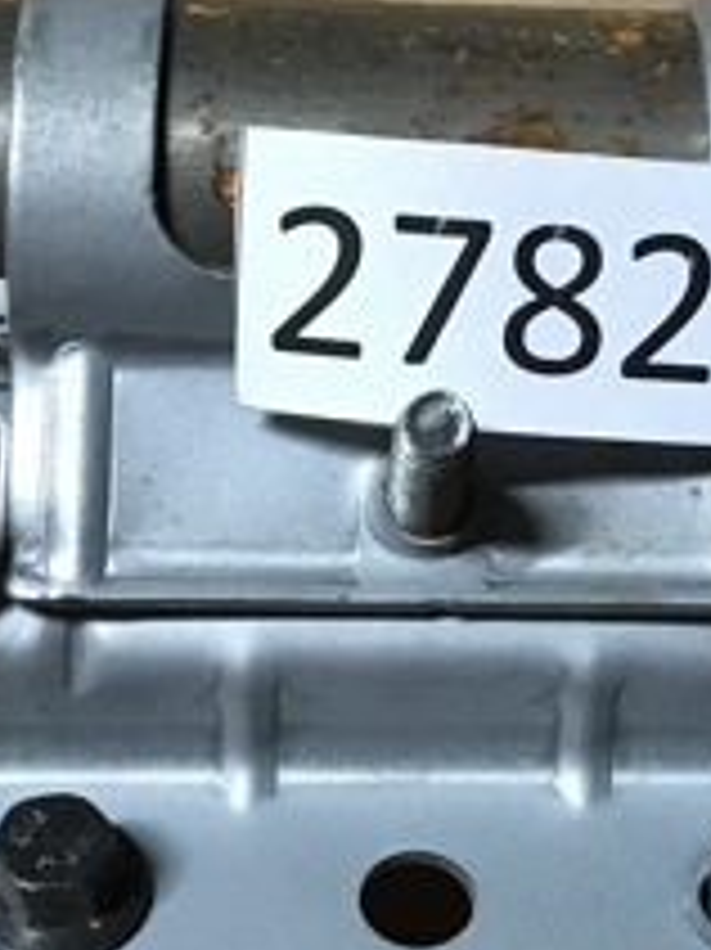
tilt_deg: -70.1
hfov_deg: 17.3
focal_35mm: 85
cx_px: 518
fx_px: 2330
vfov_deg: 23.0
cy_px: 385
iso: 80
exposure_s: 1/17
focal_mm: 3.99
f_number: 1.8
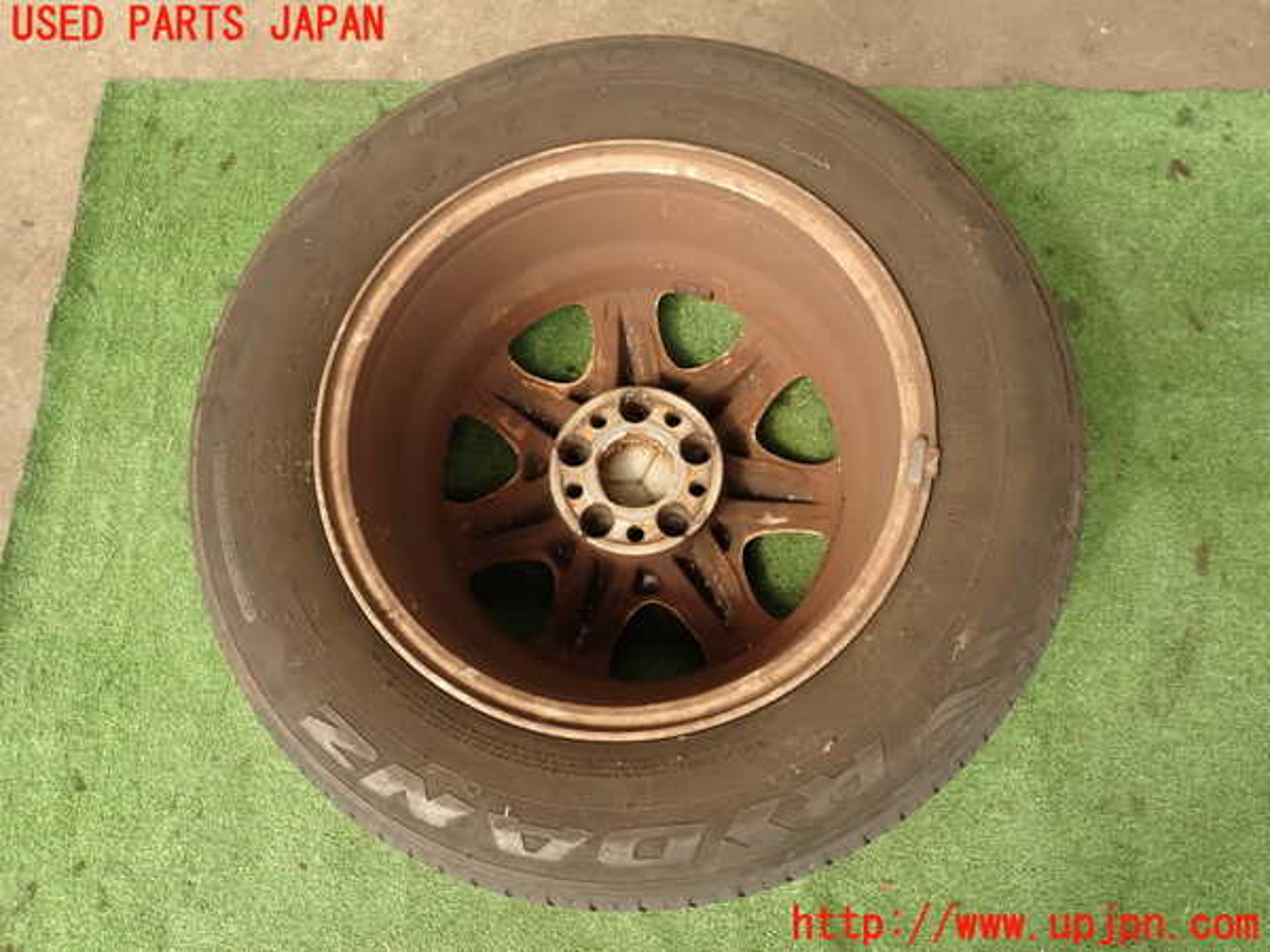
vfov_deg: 54.9
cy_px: 476
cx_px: 635
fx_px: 917
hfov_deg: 69.4
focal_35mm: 25
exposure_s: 1/200
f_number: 2.8
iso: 100
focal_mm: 4.5
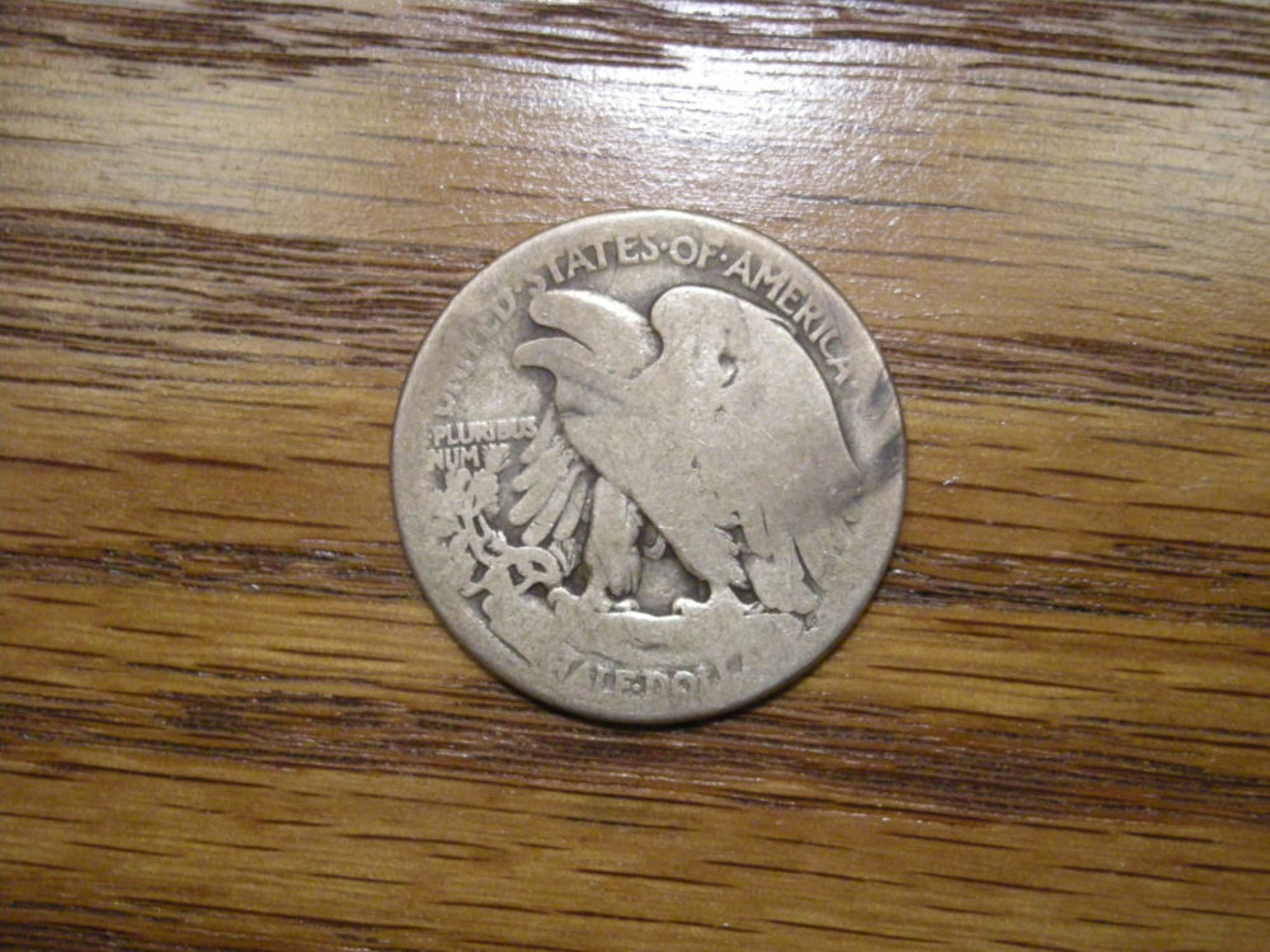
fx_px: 2788
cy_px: 476
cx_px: 635
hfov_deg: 25.7
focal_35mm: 76
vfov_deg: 19.4
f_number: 3.9
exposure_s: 1/42.7
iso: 400
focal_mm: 12.3
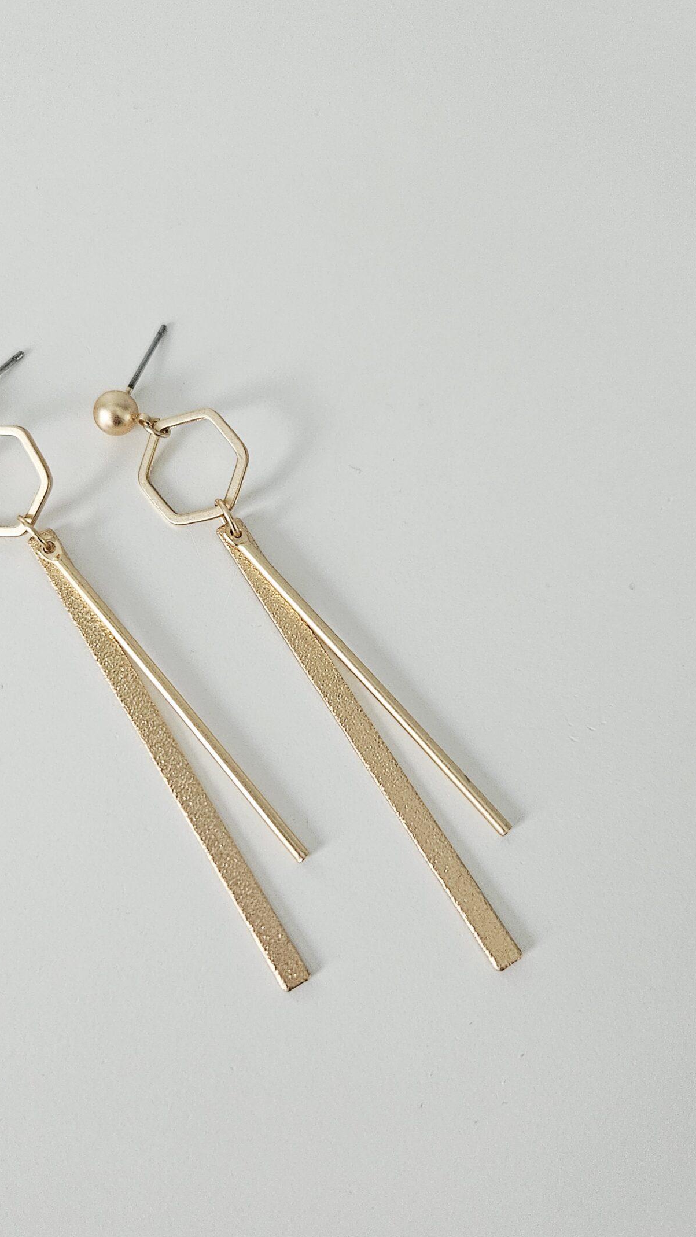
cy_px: 651
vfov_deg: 64.3
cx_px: 265
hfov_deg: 38.7
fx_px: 984
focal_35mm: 30
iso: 640
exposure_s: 1/100
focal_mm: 5.4
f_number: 1.8
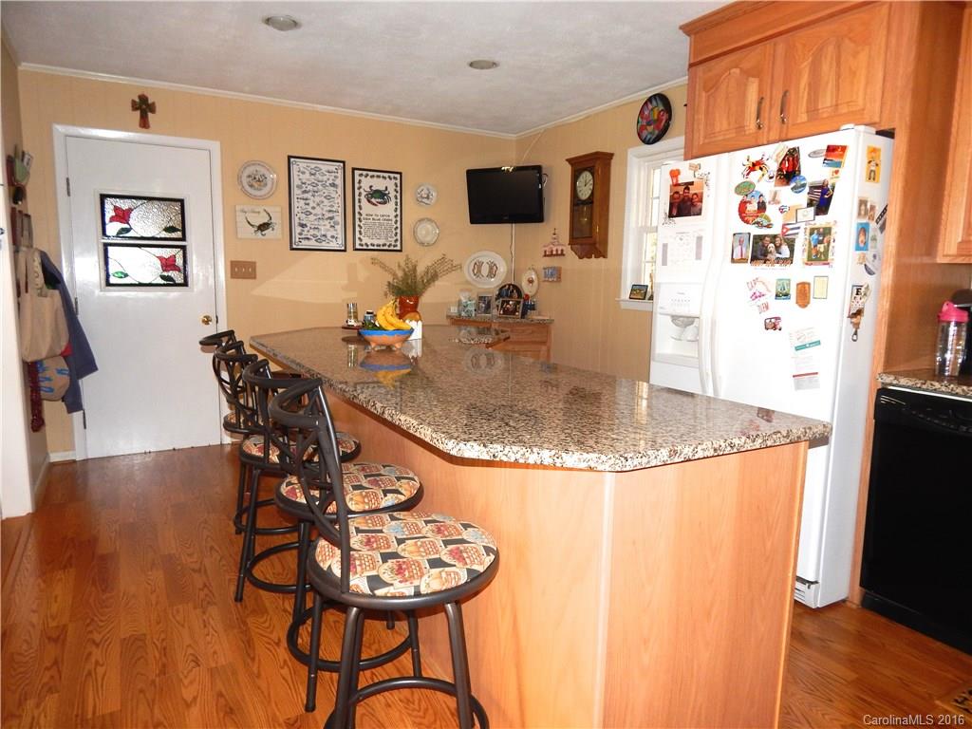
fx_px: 618
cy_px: 364
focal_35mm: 22
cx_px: 486
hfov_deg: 76.4
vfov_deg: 61.1
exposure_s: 1/30
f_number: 3
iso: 200
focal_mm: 4
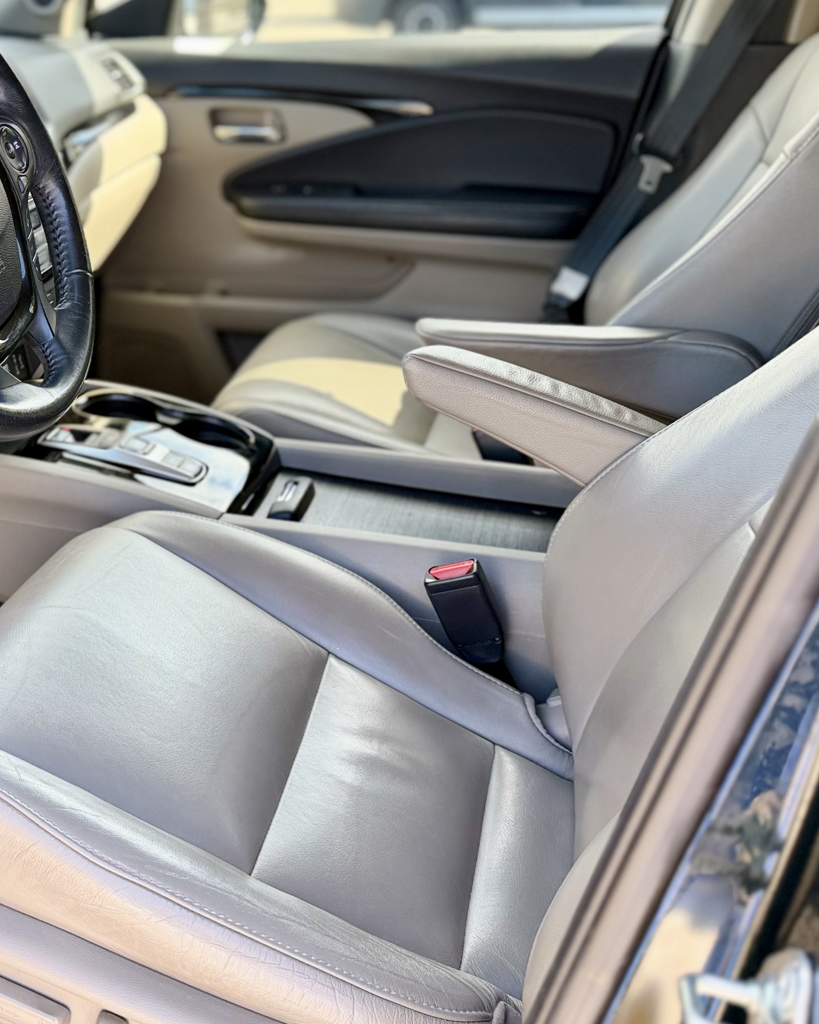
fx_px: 1242
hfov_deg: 33.9
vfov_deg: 44.8
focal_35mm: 41
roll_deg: +0.6
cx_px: 36
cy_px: 470
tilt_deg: -22.2
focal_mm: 6.76
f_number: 1.78
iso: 80
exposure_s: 1/194
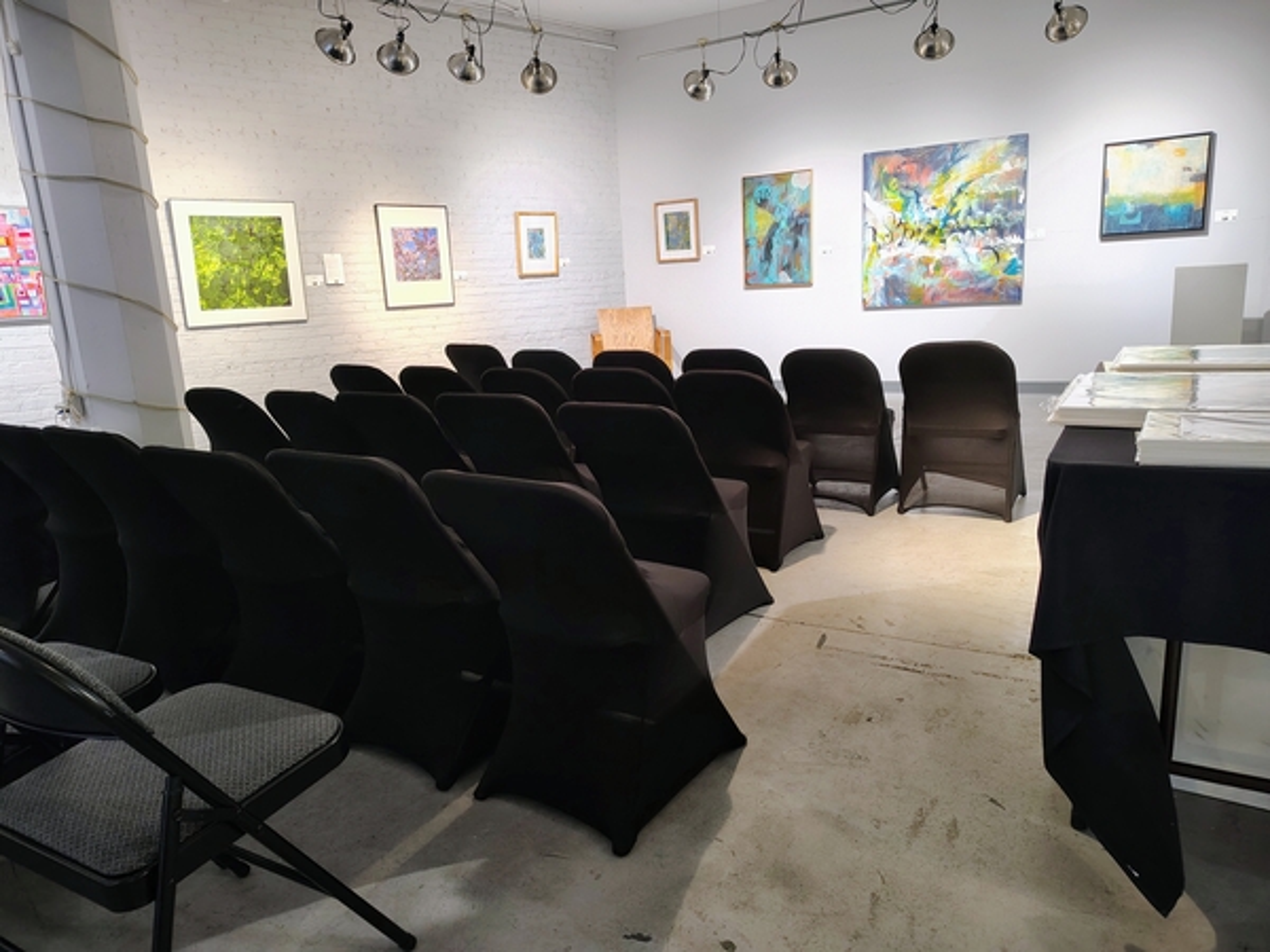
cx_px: 635
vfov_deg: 56.8
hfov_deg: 71.6
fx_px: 881
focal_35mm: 24
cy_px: 476
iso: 902
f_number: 1.8
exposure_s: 1/60
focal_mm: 5.56
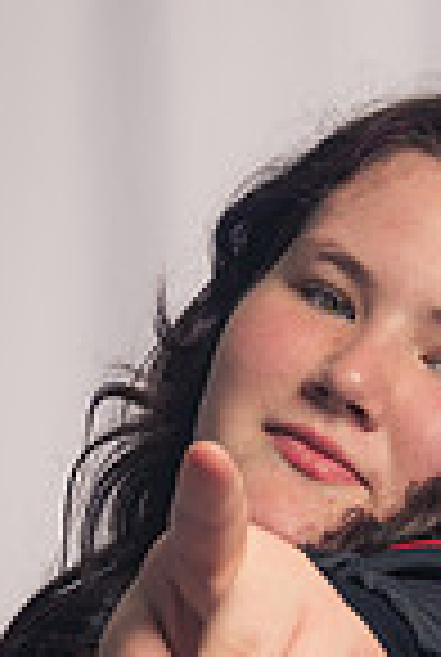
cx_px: 279
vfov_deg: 6.2
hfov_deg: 4.3
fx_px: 5925
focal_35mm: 324
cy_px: 1273
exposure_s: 1/125
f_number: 8
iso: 100
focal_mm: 48
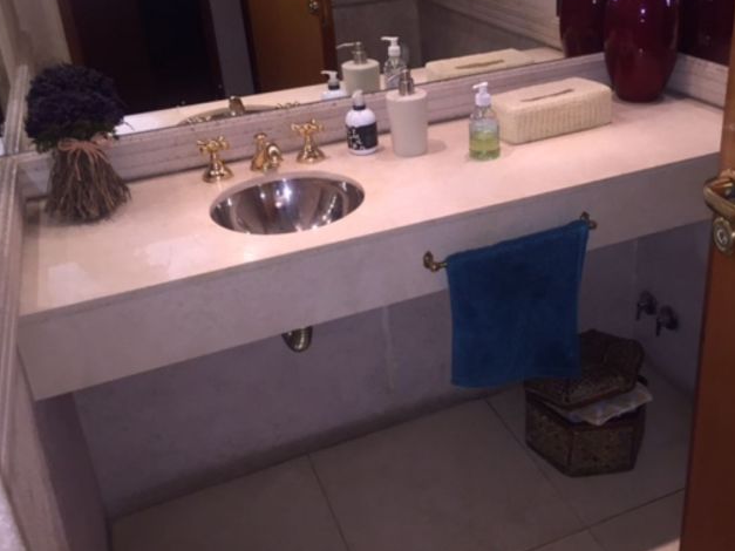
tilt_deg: -24.6
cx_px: 413
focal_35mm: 37
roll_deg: +3.3
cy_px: 202
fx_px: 785
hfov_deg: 50.0
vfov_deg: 38.4
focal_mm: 4.15
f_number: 2.2
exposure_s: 1/33
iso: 125
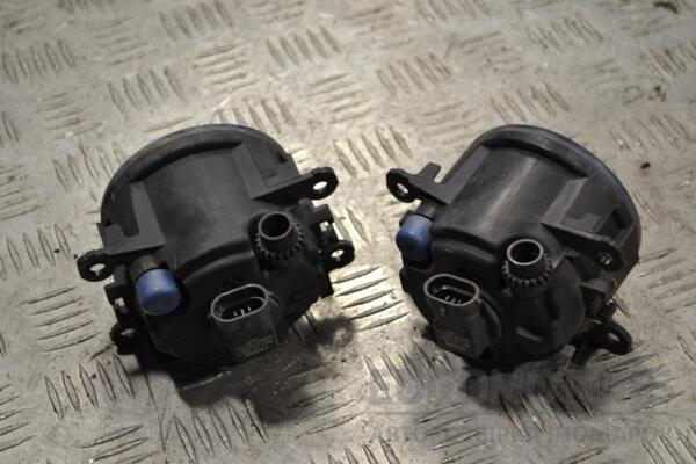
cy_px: 232
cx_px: 348
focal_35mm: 82
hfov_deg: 24.6
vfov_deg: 16.6
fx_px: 1595
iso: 400
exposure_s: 1/80
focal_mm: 55
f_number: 5.6
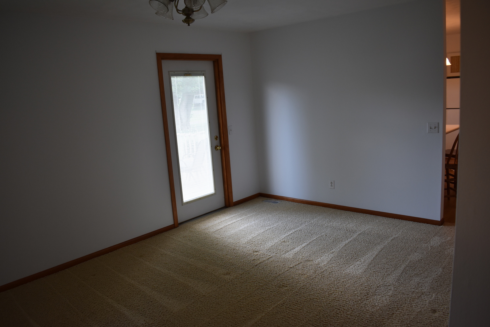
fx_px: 367
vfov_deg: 47.9
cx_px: 245
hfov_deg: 67.4
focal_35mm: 27
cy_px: 164
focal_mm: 18
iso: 400
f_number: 4.5
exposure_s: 1/80
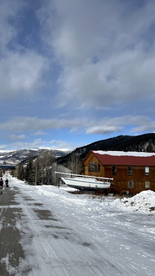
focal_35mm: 38
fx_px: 278
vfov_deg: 52.8
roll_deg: -1.1
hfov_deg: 29.6
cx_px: 9
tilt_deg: +5.0
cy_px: 138
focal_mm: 5.7
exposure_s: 1/7463
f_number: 1.5
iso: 50
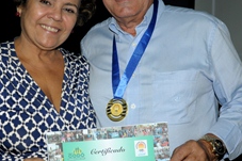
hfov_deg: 30.9
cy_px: 70
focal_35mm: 65
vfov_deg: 20.9
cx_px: 92
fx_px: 437
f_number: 3.8
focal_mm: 22
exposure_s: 1/60
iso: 200
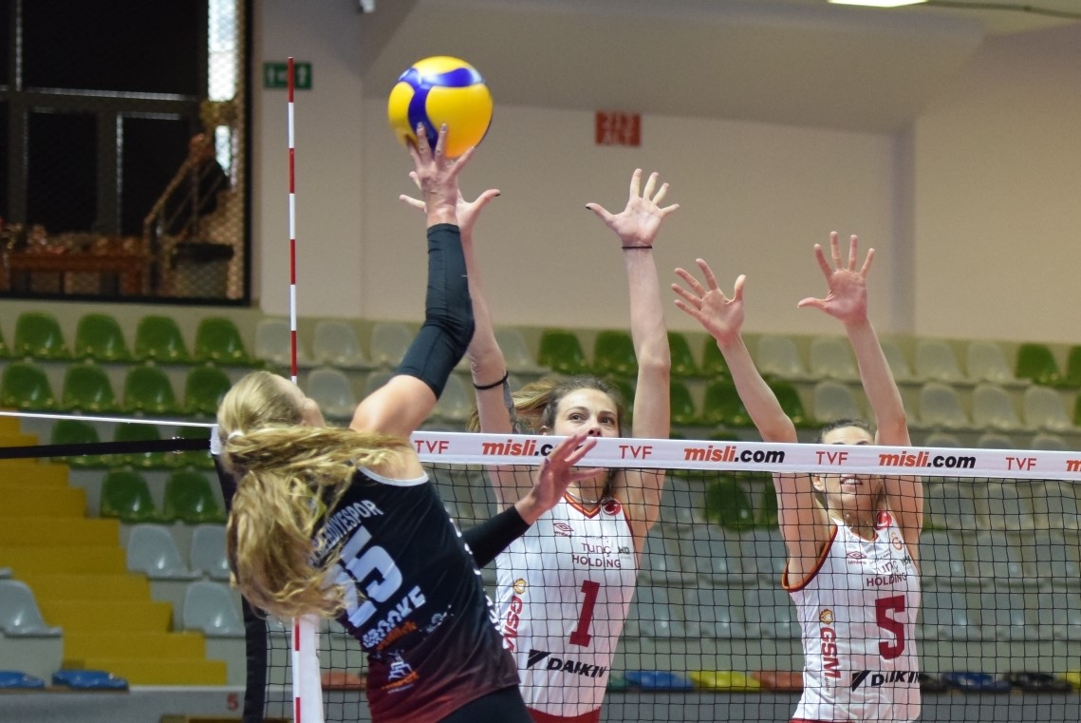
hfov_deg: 19.4
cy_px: 362
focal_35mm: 105
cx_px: 540
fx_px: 3155
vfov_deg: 13.1
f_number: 2.8
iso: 1600
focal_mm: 70
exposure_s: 1/500
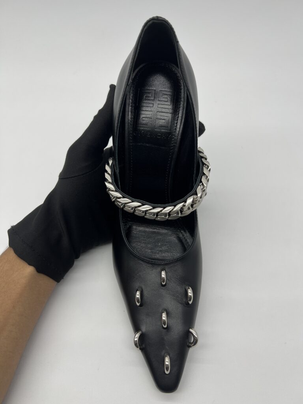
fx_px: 303
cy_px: 202
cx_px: 152
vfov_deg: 67.3
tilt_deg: -50.7
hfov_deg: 53.1
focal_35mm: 26
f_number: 1.5
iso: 40
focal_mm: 5.7
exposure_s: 1/219
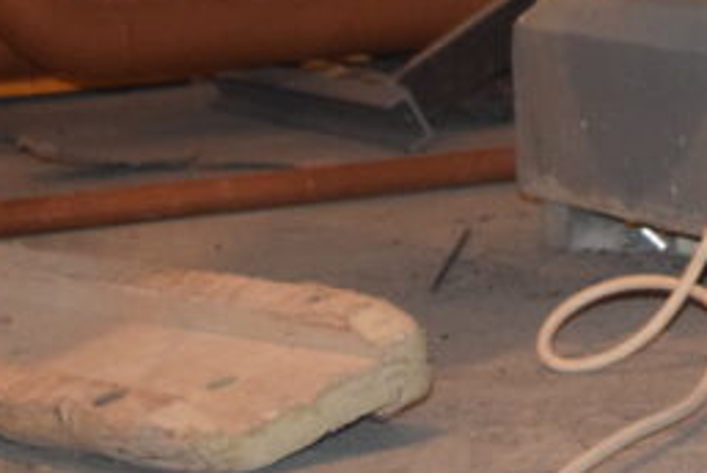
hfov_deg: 11.0
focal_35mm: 179
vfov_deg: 7.6
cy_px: -202
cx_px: 1065
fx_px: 3519
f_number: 4.2
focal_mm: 30
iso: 3200
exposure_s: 1/60
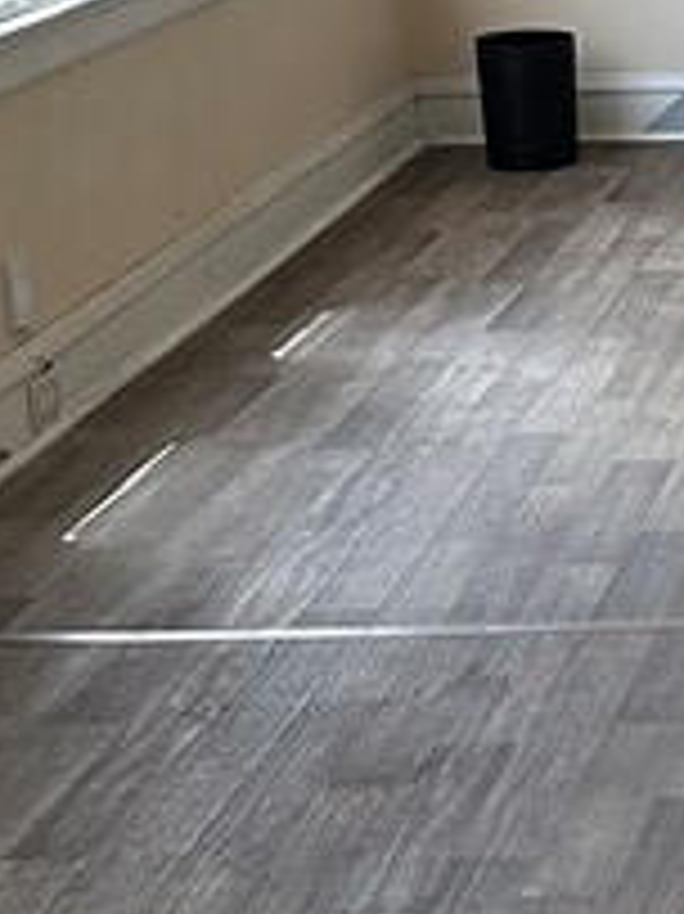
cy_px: 279
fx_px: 3191
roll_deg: +1.4
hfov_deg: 11.5
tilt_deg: -12.0
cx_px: 1134
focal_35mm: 121
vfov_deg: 16.2
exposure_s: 1/116
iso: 250
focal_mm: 6.86
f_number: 1.78
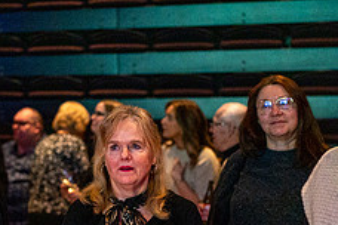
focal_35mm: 89
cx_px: 119
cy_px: 156
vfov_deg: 15.3
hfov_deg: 22.8
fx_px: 836
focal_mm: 35
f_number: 1.4
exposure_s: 1/125
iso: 20000
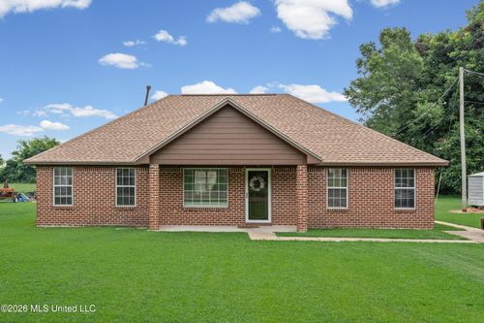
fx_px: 470
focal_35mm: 35
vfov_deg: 37.8
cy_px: 162
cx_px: 242
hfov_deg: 54.5
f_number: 9.5
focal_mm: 35
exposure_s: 1/350
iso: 1000
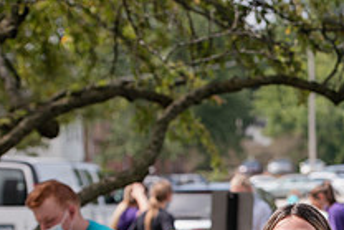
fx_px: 2190
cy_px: 307
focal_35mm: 229
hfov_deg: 8.9
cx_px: 351
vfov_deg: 6.0
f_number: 4.5
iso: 125
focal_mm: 82
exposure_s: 1/400
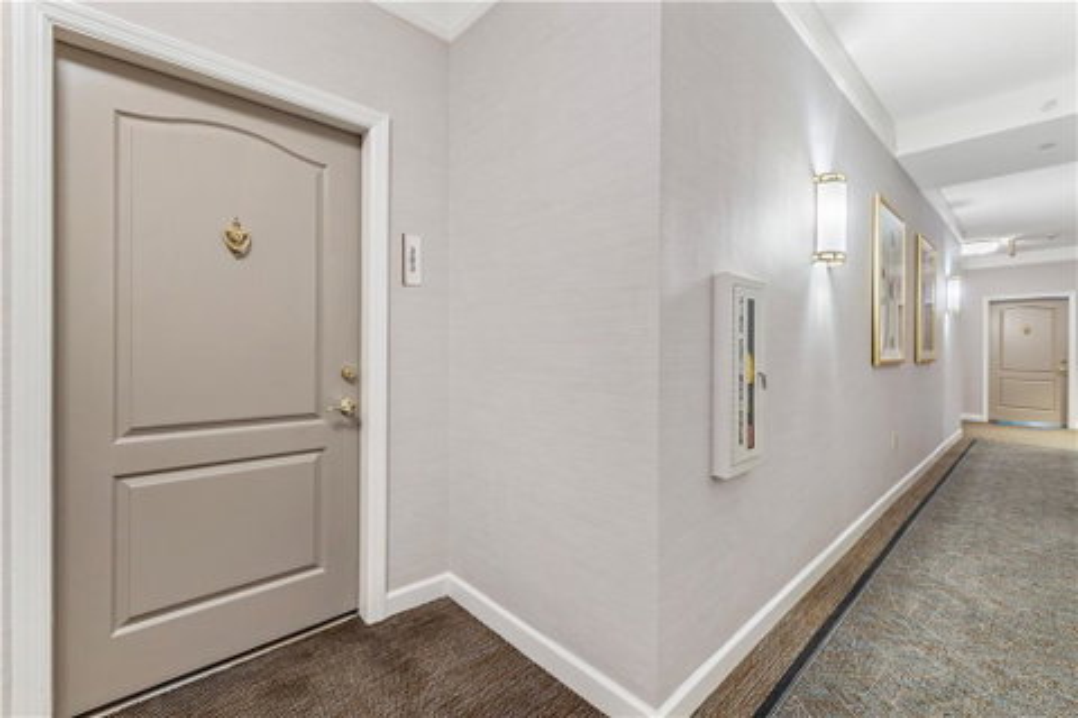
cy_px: 359
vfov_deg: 77.3
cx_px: 539
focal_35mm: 15
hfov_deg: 100.4
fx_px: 449
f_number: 8
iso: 320
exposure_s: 4
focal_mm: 10
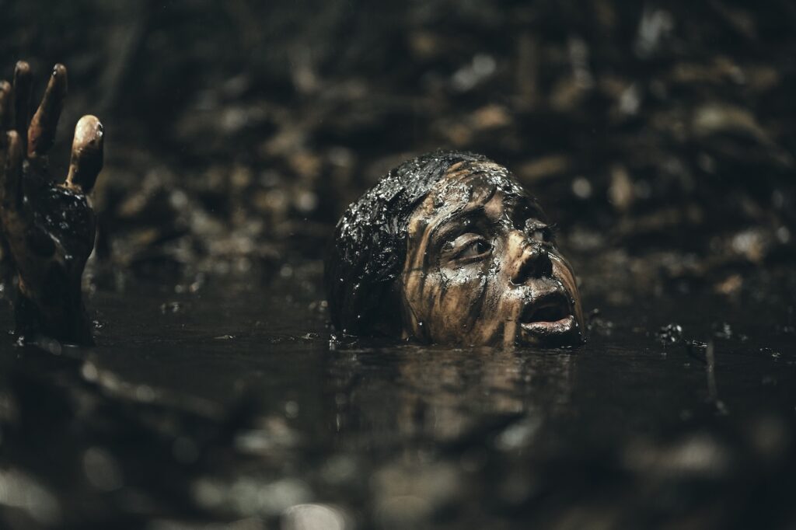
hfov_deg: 10.2
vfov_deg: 6.8
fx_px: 4465
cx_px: 398
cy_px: 265
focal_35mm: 202
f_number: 2.8
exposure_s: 1/400
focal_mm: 134.4
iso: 2000
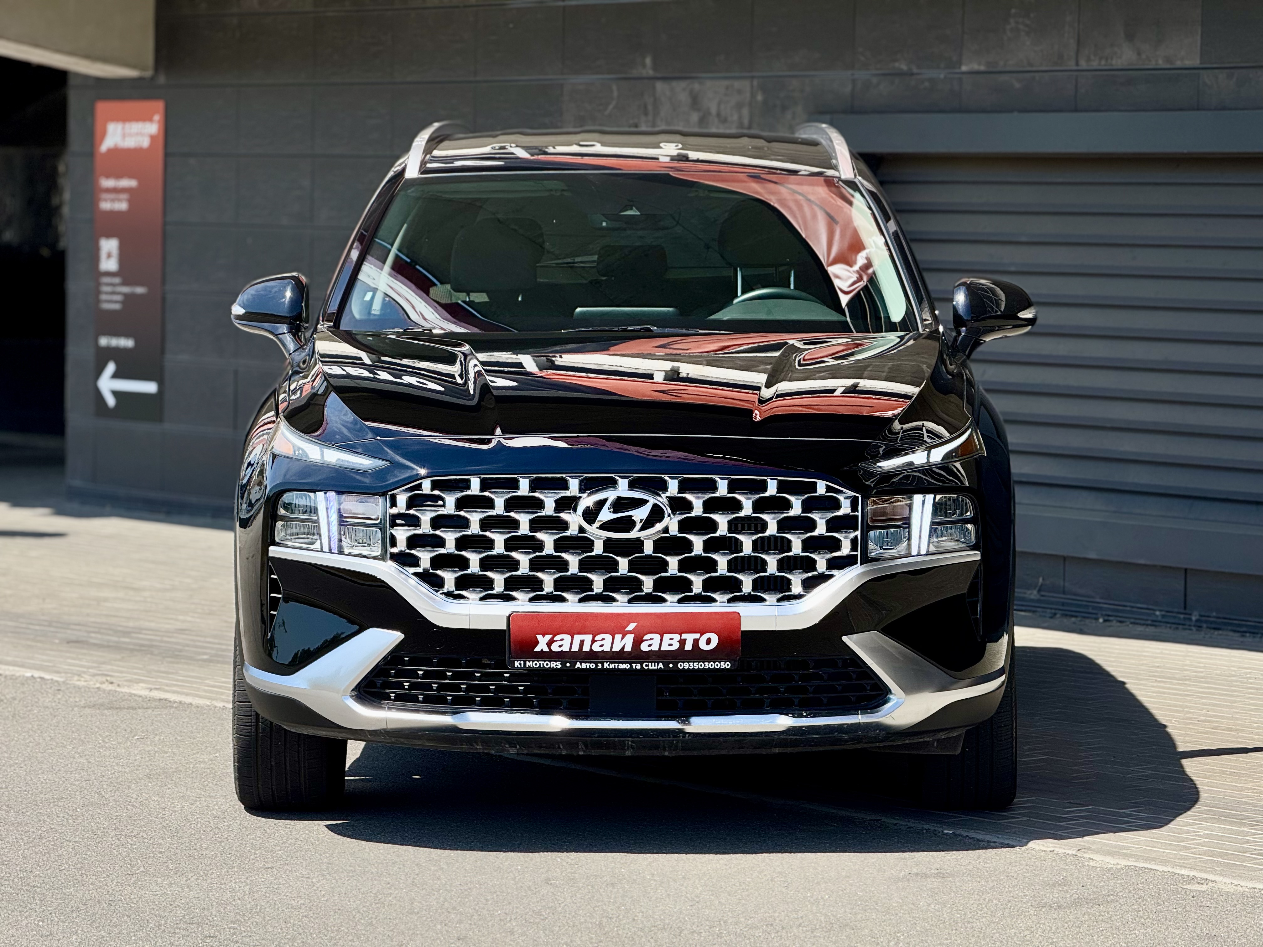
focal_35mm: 120
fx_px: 4378
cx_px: 632
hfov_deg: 16.4
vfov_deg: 12.3
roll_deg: -0.9
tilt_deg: -2.5
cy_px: 474
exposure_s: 1/1004
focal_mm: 15.66
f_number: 2.8
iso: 50
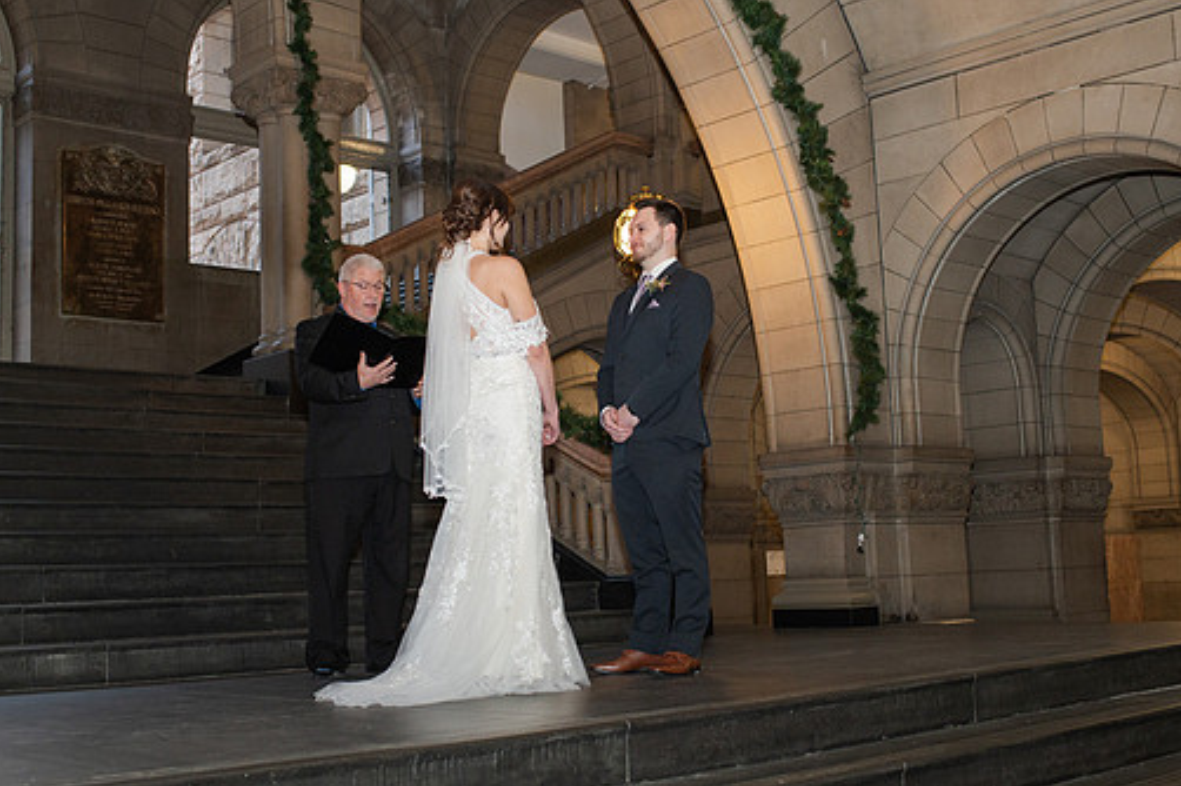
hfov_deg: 42.7
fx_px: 1508
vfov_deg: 29.2
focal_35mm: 46
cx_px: 555
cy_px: 402
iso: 1000
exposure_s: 1/200
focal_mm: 35
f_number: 3.5
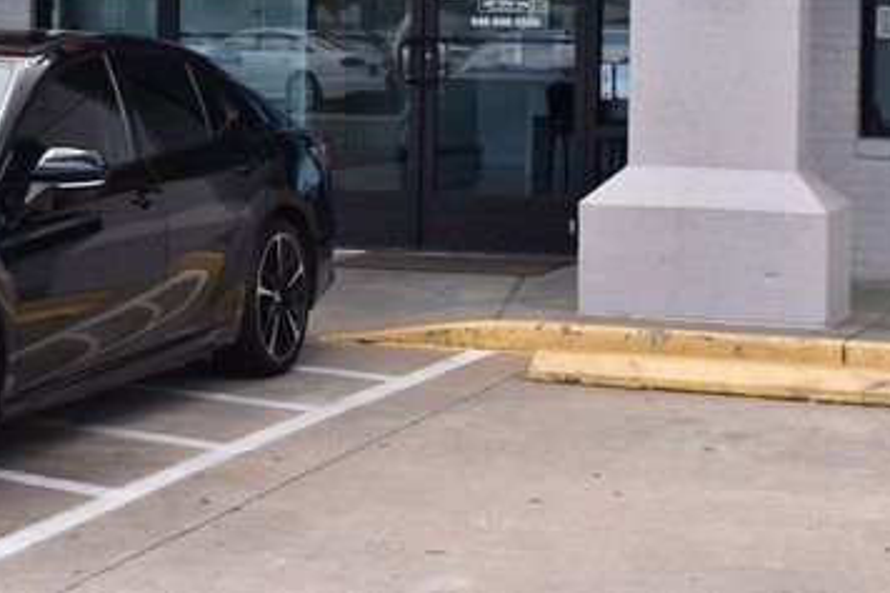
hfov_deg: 18.8
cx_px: 185
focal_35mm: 108
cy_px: 63
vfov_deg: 12.6
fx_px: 2669
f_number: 10
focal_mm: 40
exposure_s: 1/250
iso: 400
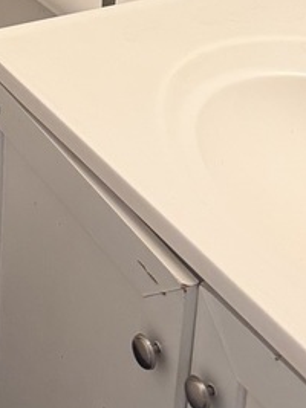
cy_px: -220
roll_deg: -0.3
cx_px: -170
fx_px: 1144
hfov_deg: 14.1
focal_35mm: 97
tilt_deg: -19.5
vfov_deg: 17.9
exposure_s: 1/120
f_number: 1.78
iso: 200
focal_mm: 6.76
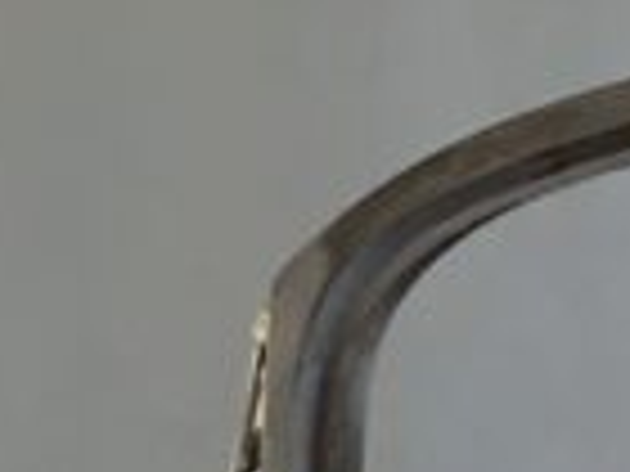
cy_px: 1901
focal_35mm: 212
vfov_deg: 5.9
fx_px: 3858
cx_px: 400
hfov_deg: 9.3
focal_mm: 4.15
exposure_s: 1/33
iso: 32
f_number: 2.2
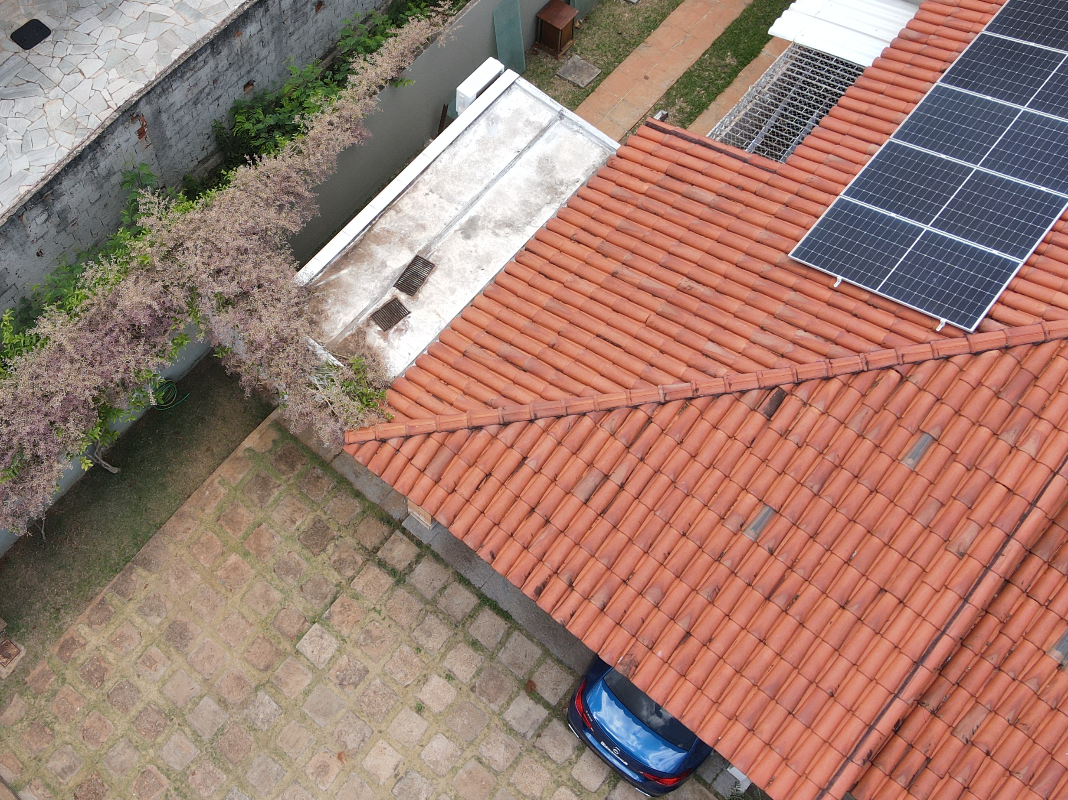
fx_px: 1203
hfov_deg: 47.4
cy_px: 298
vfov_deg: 36.6
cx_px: 399
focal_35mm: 39
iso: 100
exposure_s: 1/320
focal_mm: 4.5
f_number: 2.8
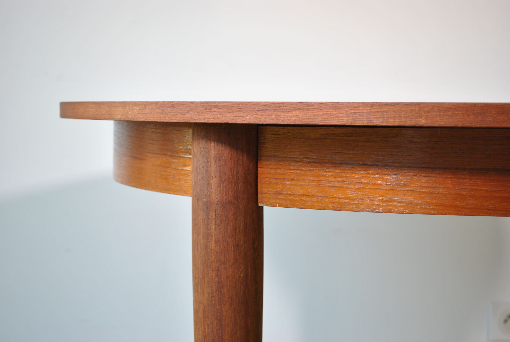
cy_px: 171
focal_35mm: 72
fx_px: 1022
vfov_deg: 19.0
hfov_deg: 28.0
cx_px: 255
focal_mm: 48
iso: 200
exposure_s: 1/13
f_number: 5.3
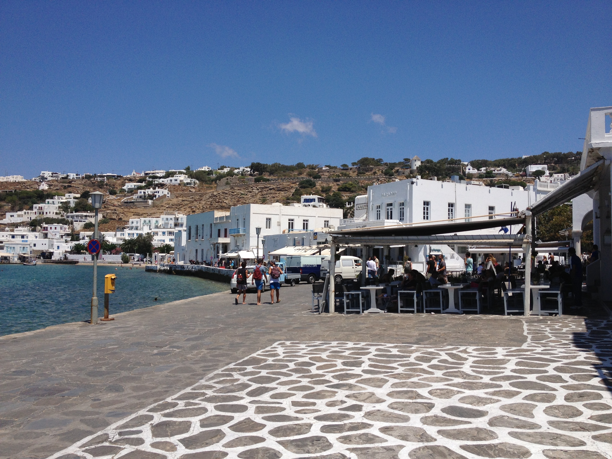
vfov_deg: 40.7
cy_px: 230
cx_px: 306
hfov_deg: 52.6
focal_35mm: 35
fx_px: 619
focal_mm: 4.28
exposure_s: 1/3690
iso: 50
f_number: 2.4
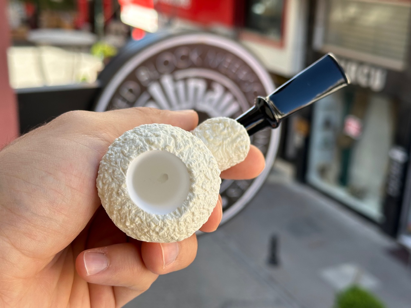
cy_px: 154
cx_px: 206
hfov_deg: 39.7
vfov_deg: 30.3
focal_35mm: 48
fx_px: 570
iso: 64
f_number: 1.78
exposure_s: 1/541
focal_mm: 6.86
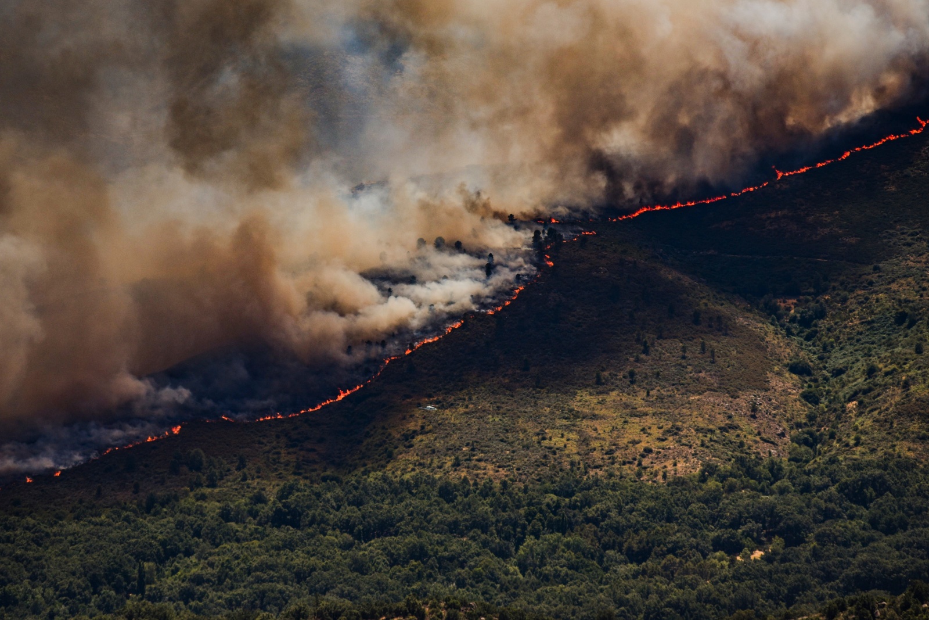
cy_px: 310
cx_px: 464
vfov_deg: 4.6
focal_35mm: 300
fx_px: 7742
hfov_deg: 6.9
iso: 400
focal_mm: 300
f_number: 8
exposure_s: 1/2500
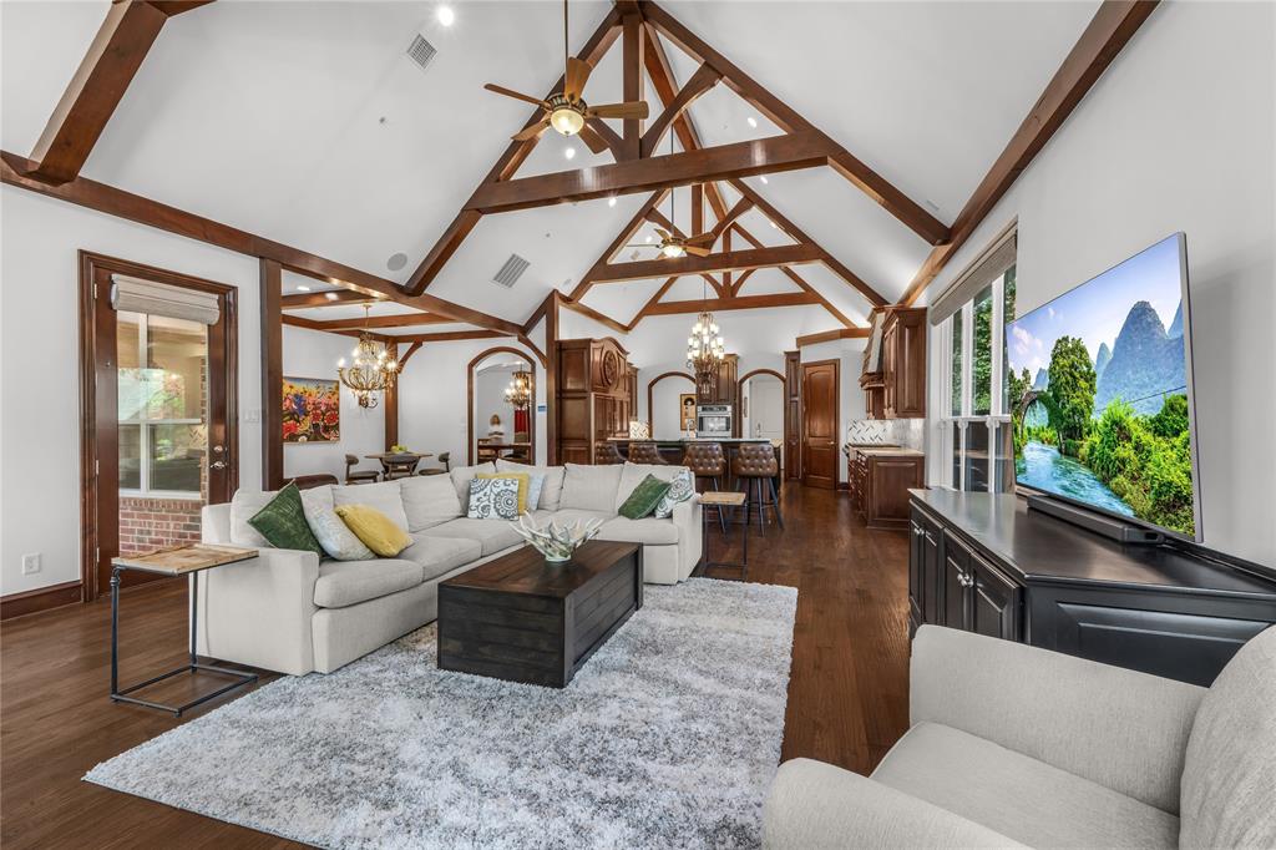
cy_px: 425
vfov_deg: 77.3
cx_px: 638
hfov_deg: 100.4
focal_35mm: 15
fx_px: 531
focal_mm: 10
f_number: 10
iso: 200
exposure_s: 1/3
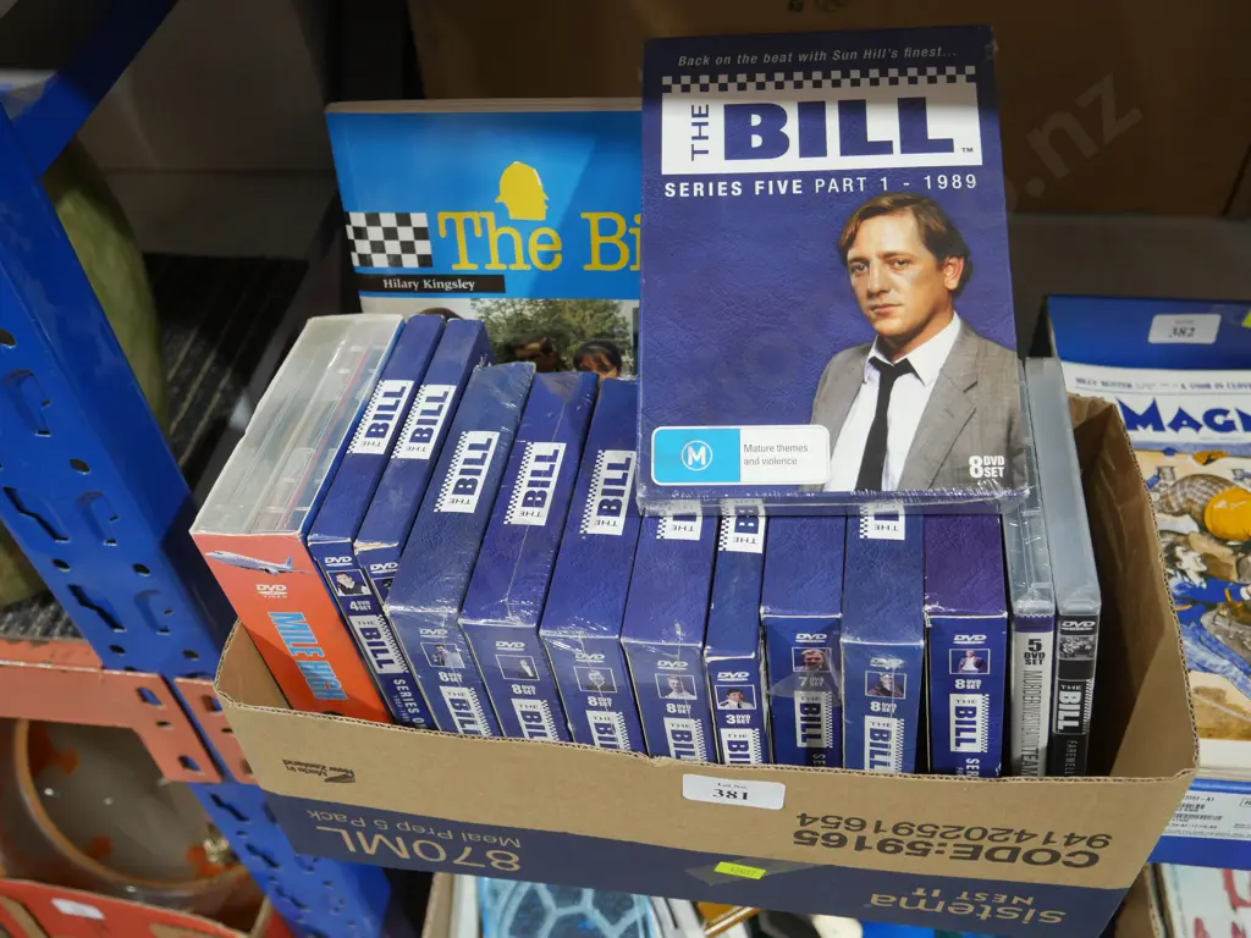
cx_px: 626
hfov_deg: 56.8
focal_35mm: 32
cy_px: 469
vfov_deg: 44.2
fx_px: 1156
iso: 640
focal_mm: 16
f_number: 4
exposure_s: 1/60
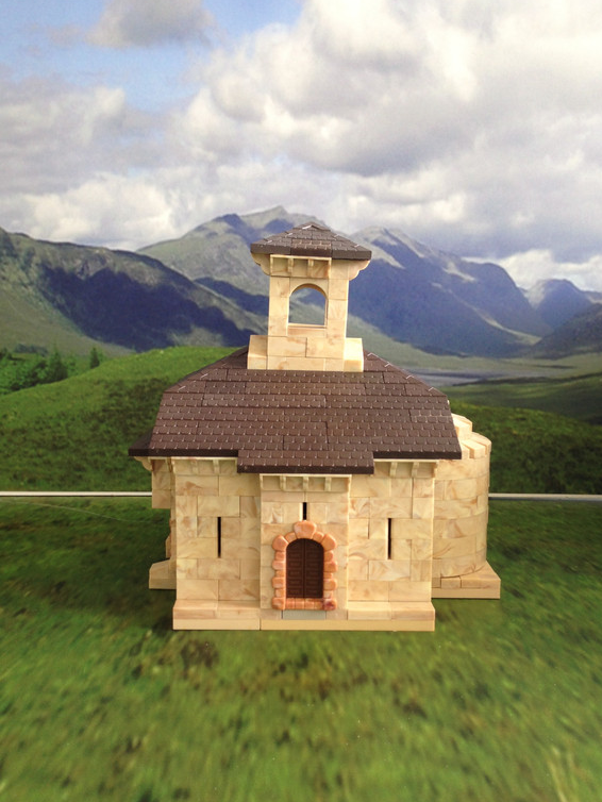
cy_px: 420
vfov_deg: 52.6
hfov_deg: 40.7
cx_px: 302
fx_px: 811
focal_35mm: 35
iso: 50
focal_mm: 4.12
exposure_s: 1/24
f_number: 2.4
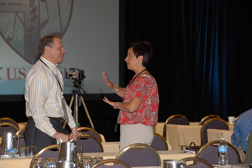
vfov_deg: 8.7
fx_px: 1104
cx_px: 126
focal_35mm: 158
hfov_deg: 13.0
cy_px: 84
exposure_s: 1/30
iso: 400
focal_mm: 105
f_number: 7.1
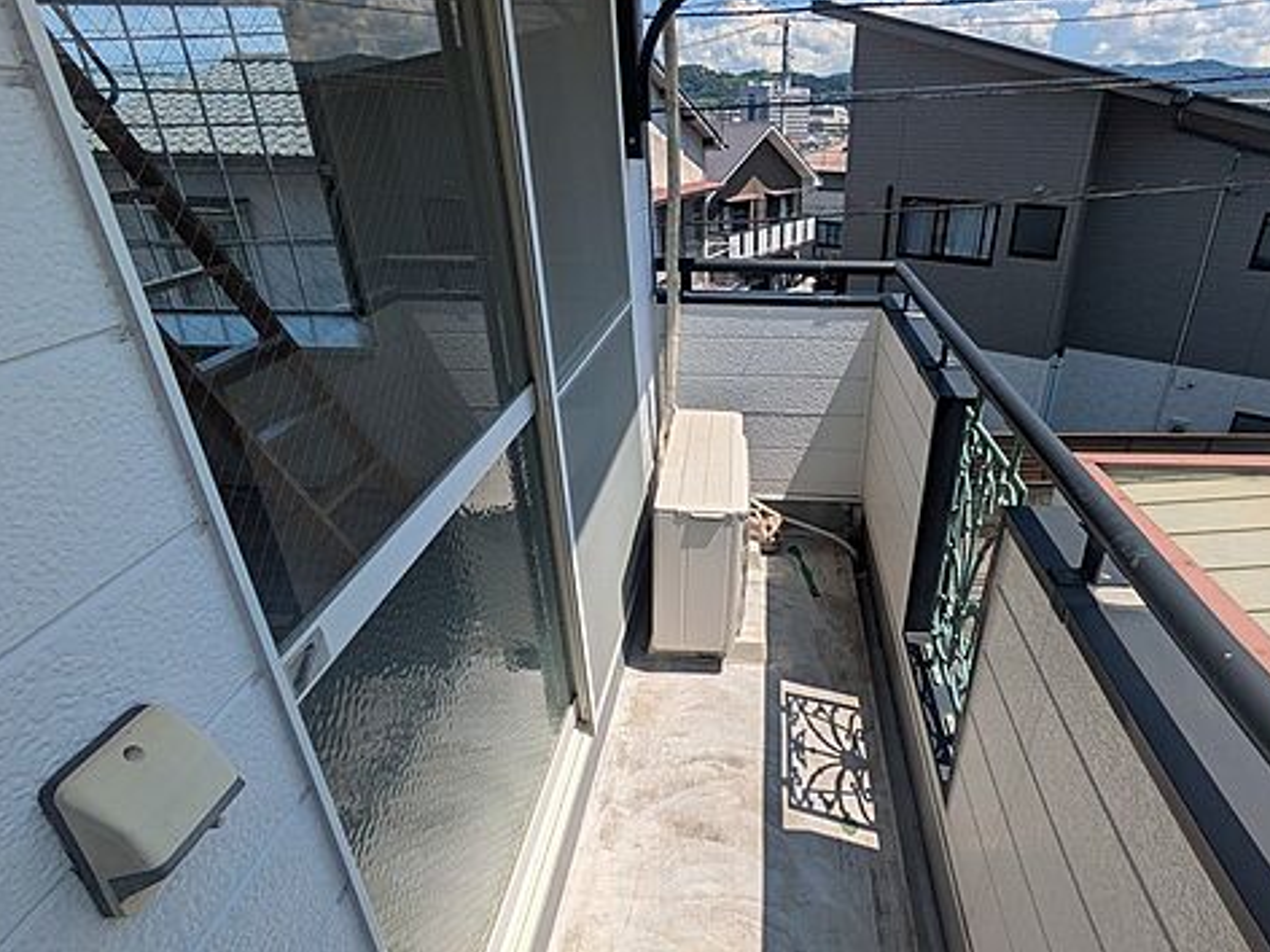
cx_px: 745
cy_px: 438
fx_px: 697
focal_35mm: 19
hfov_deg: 83.9
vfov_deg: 68.6
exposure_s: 1/2137
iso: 46
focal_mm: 1.83
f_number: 2.2
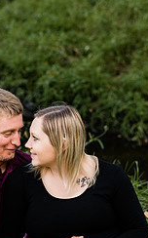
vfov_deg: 19.1
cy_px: 156
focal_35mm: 109
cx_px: 18
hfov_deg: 11.9
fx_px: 705
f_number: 2.8
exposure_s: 1/200
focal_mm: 58
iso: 400
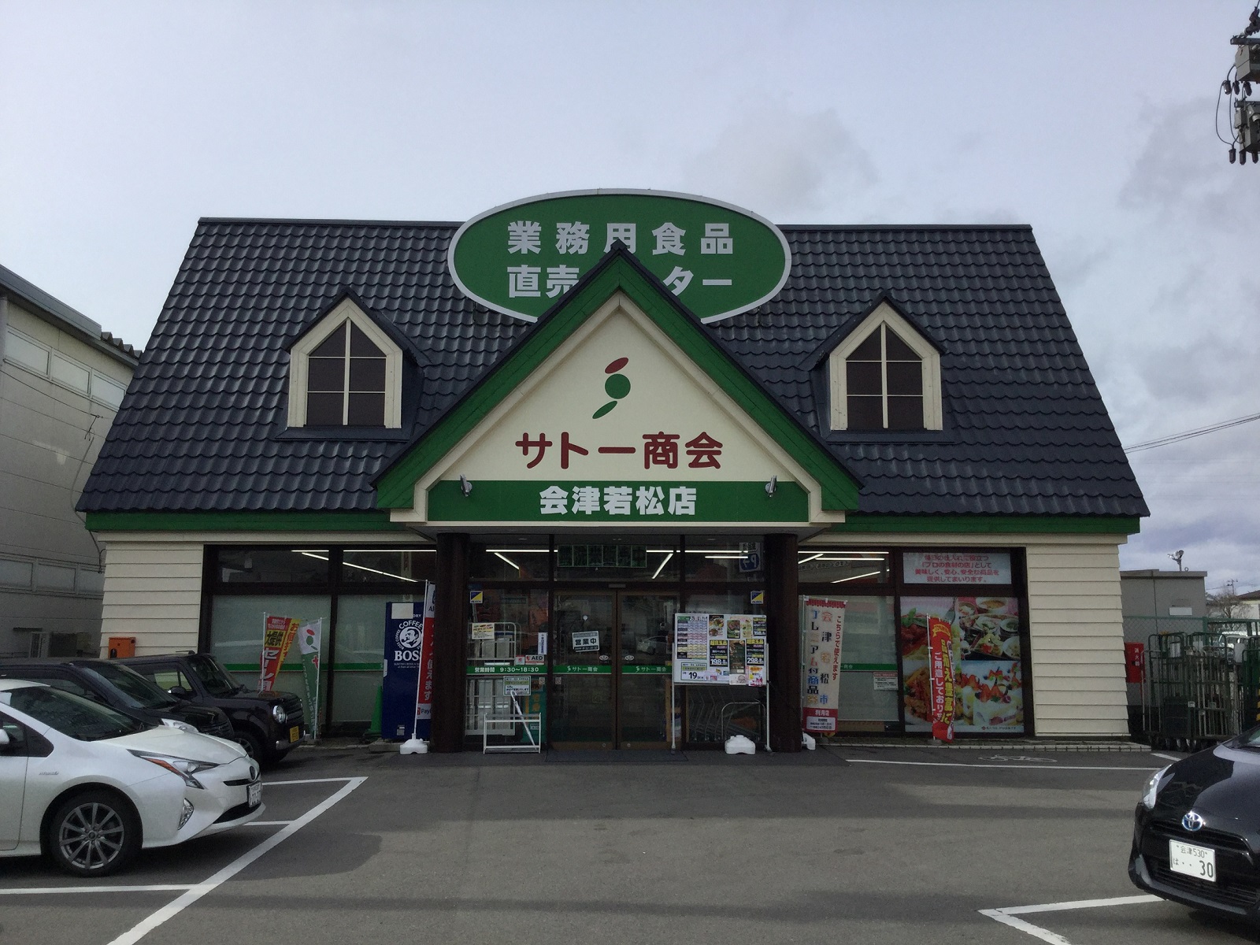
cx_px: 630
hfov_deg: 58.4
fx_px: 1128
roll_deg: -0.2
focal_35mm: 31
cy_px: 472
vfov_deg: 45.4
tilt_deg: +7.5
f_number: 2.4
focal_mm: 3.3
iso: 25
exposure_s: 1/1894
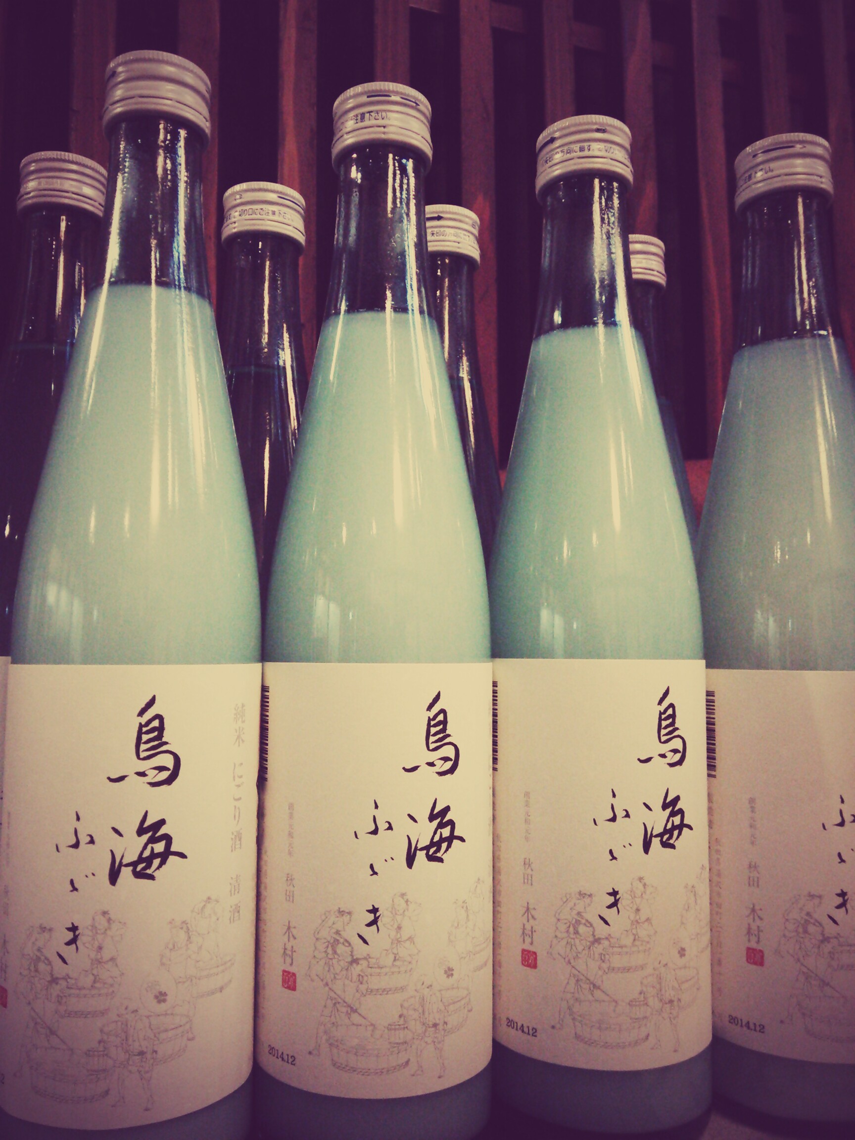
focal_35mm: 28
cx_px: 428
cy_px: 570
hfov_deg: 49.7
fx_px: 922
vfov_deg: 63.4
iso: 640
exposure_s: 1/33
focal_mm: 4.21
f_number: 2.5
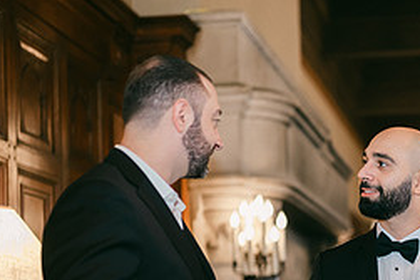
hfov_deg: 24.1
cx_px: 408
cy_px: 296
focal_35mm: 81
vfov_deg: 16.4
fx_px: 944
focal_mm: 35
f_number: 1.2
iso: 640
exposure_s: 1/125
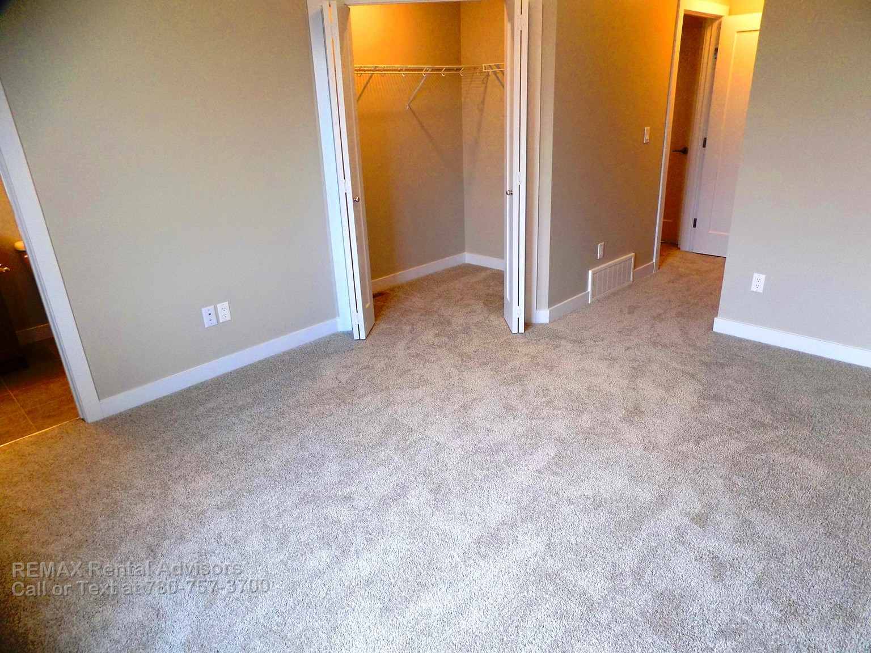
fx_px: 579
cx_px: 436
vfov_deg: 58.9
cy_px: 326
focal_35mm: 23
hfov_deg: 73.9
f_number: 3.1
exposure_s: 1/30
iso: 140
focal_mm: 4
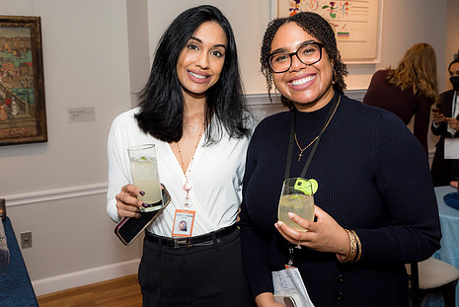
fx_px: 523
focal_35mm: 41
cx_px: 267
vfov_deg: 32.7
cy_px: 134
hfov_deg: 47.2
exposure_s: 1/125
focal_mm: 32
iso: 800
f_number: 5
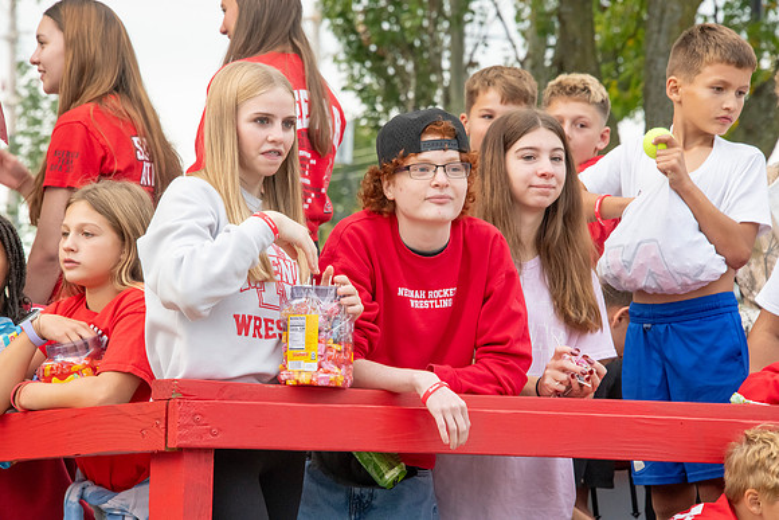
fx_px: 4545
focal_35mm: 210
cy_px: 260
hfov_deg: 9.8
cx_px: 390
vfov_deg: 6.5
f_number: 11
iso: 3200
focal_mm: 210
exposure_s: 1/320
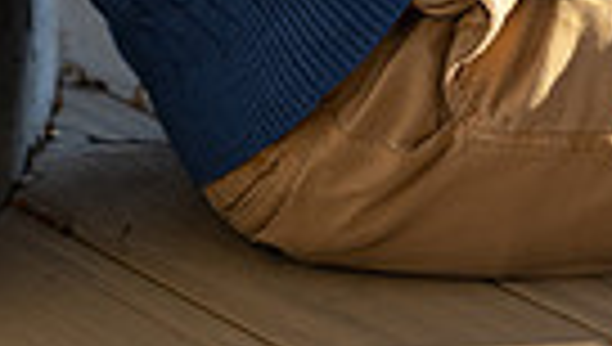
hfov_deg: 7.3
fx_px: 4778
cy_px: -616
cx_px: 450
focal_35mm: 294
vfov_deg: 4.0
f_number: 1.8
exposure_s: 1/200
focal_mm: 85
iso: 100
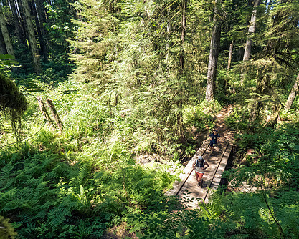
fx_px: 168
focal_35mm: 19
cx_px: 147
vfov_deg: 69.8
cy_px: 148
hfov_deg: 83.3
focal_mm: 7
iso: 1250
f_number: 4
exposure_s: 1/800
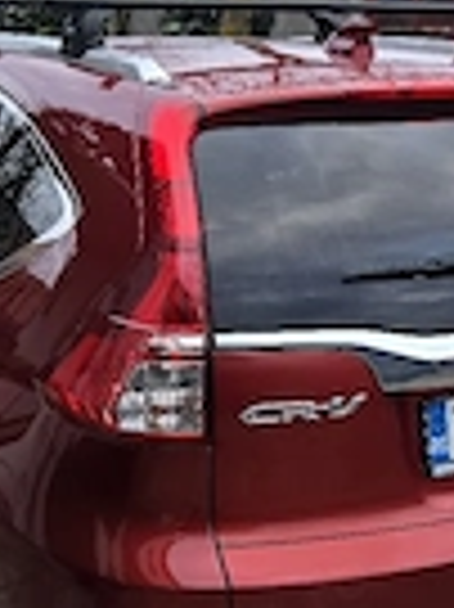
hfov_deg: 21.5
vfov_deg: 28.5
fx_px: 1191
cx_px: 315
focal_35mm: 68
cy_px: 369
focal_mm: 5.4
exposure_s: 1/182
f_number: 1.8
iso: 80
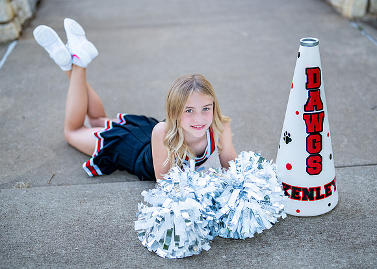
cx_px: 198
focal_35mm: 61
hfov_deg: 32.2
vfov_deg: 23.3
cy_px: 138
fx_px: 653
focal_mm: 50
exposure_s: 1/800
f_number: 1.2
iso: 320
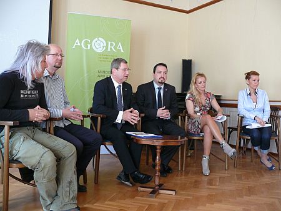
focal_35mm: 35
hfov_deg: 52.6
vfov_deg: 40.7
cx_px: 140
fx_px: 284
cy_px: 106
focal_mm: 7.4
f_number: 2.8
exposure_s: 1/30
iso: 250
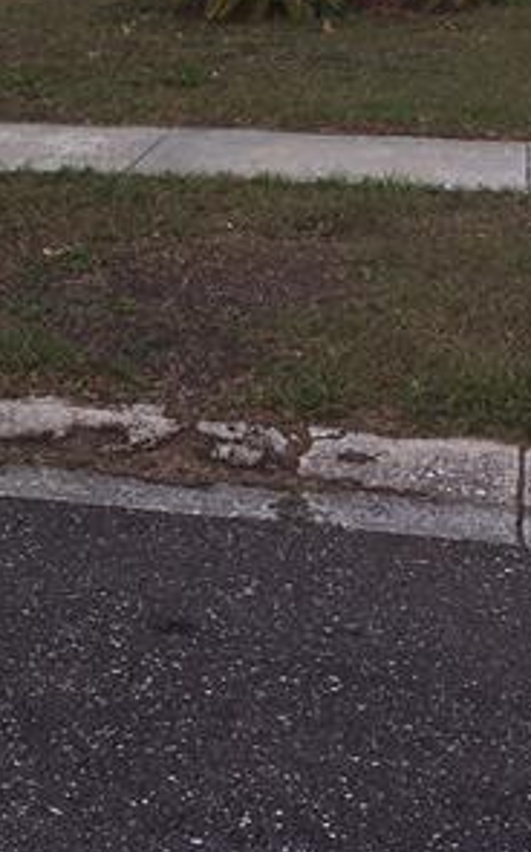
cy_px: -179
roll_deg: +0.0
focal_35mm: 80
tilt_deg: -3.0
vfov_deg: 23.5
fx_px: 1855
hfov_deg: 16.2
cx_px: 136
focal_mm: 4.15
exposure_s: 1/396
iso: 25
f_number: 2.2
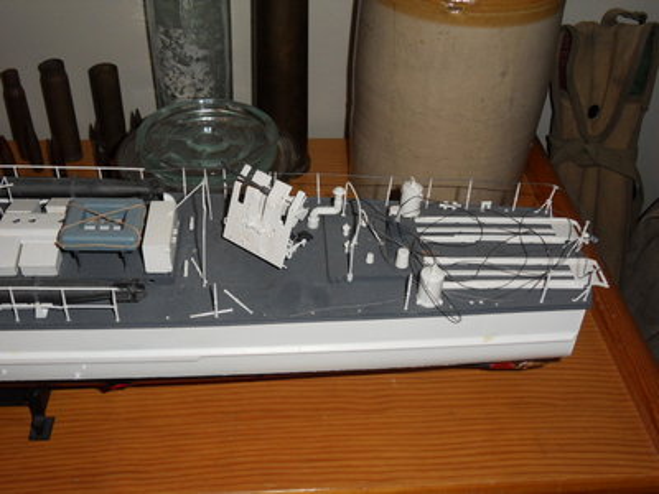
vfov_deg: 34.3
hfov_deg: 44.8
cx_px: 330
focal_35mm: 42
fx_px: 800
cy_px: 247
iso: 200
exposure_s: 1/45
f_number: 4.2
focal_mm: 7.6
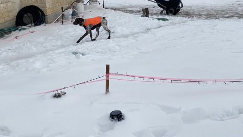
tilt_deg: -9.1
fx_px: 483
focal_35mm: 75
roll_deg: +3.0
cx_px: 111
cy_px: 25
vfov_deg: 16.0
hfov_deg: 28.2
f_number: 2
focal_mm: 6
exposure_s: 1/1199
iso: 20
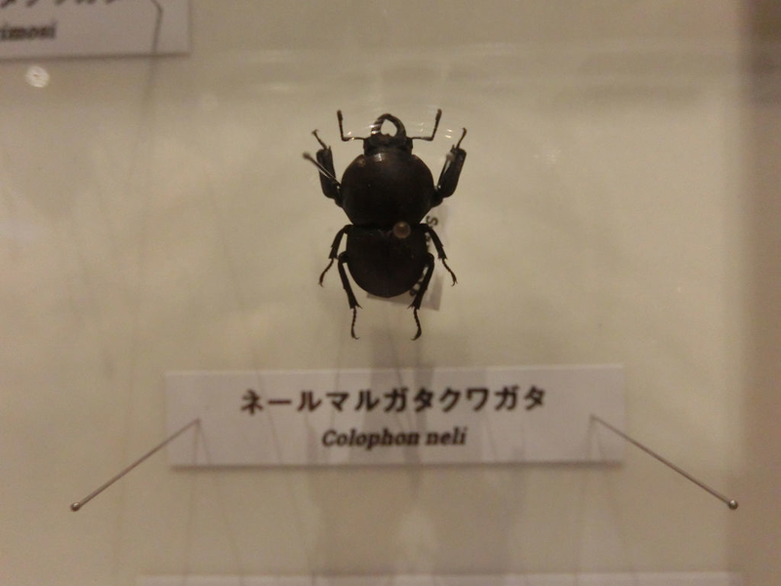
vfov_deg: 49.7
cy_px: 293
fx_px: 632
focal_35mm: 28
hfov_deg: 63.4
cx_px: 390
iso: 800
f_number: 3
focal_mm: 5
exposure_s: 1/125
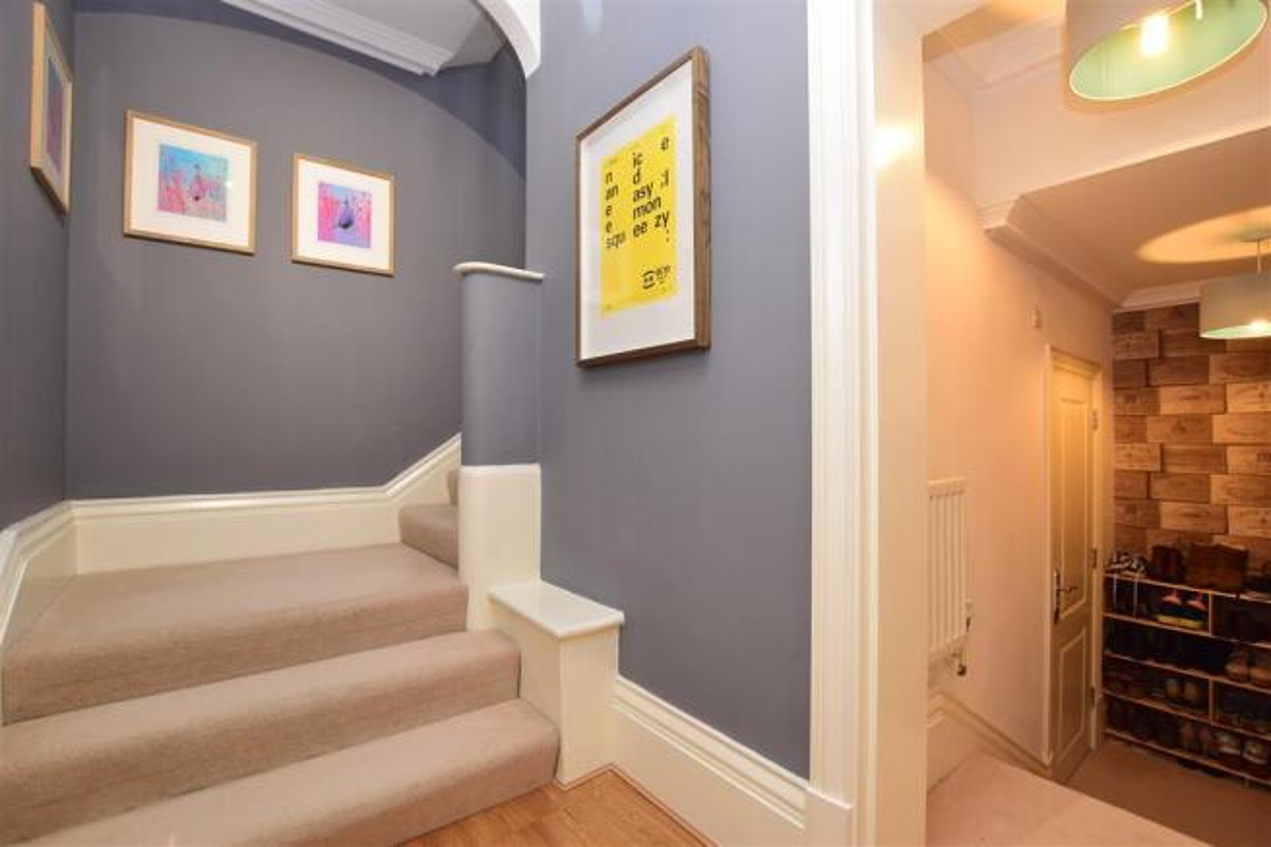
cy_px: 424
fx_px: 529
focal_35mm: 15
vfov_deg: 77.3
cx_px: 636
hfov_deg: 100.4
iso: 250
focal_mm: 10
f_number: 6.3
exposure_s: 1/8
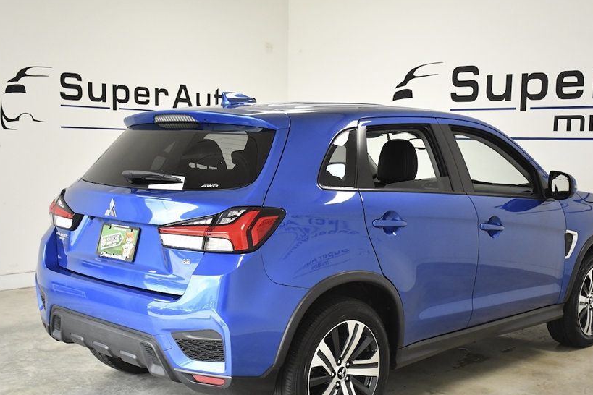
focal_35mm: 45
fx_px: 741
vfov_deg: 29.8
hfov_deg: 43.6
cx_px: 326
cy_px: 238
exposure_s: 1/1250
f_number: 3.8
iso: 2500
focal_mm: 24
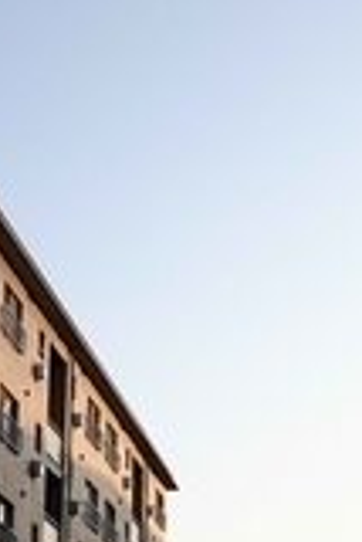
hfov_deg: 15.0
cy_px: 288
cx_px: 3
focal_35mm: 90
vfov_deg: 22.6
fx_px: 1354
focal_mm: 16
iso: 200
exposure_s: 1/250
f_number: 5.6
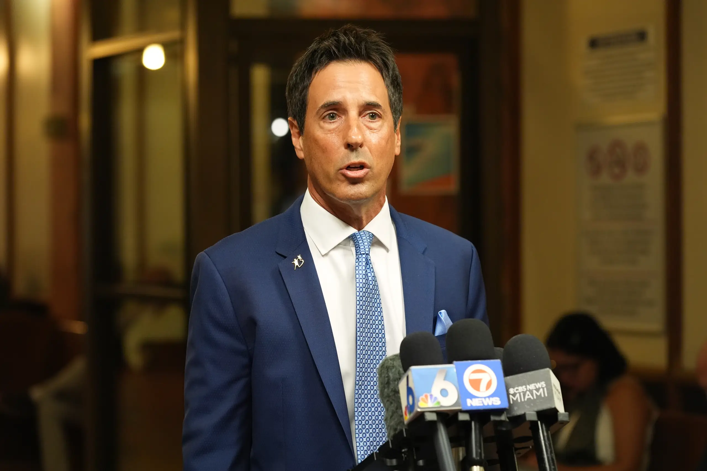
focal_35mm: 108
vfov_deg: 12.7
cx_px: 354
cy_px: 236
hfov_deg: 18.9
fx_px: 2121
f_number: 4
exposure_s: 1/200
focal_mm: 108
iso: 4000
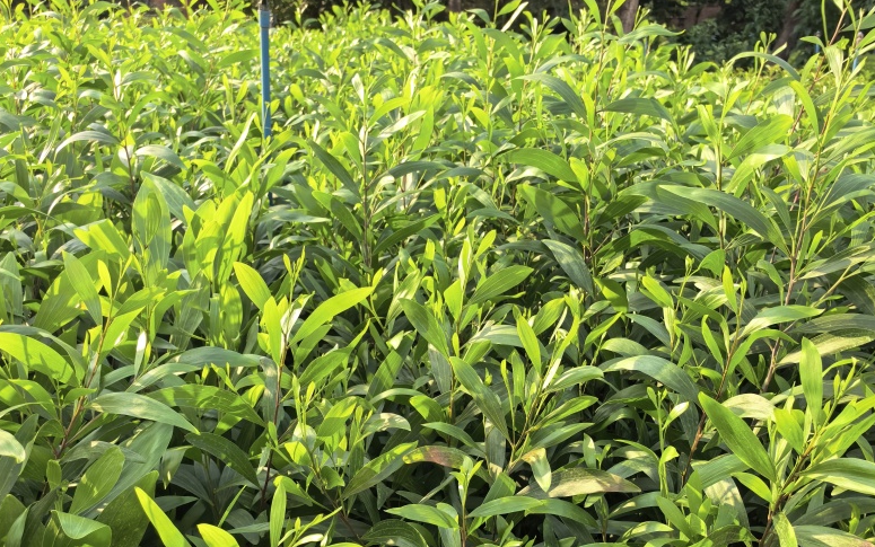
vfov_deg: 35.5
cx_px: 429
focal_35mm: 35
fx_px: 835
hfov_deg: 55.3
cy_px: 413
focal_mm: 5.75
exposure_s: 1/1600
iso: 160
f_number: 2
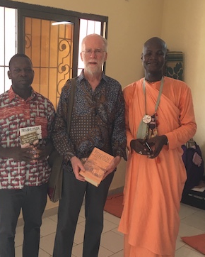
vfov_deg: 41.1
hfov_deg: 32.9
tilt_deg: -9.7
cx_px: 56
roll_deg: -2.3
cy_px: 141
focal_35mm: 45
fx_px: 341
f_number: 2.2
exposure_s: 1/17
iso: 50
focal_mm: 4.15
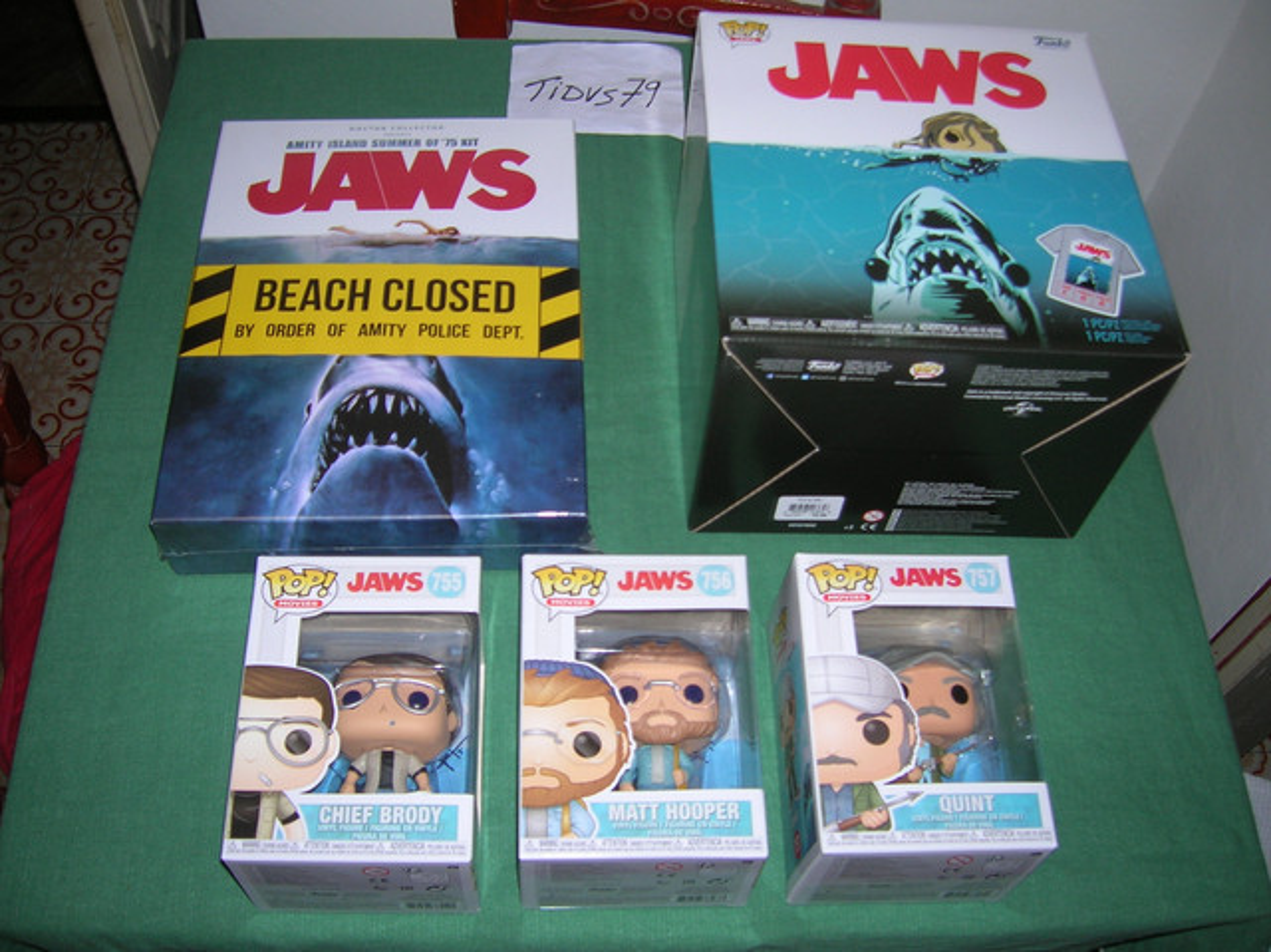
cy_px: 476
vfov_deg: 41.7
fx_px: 1247
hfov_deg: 54.0
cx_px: 636
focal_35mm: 34
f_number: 2.9
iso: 50
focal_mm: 5.7
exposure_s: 1/60.1
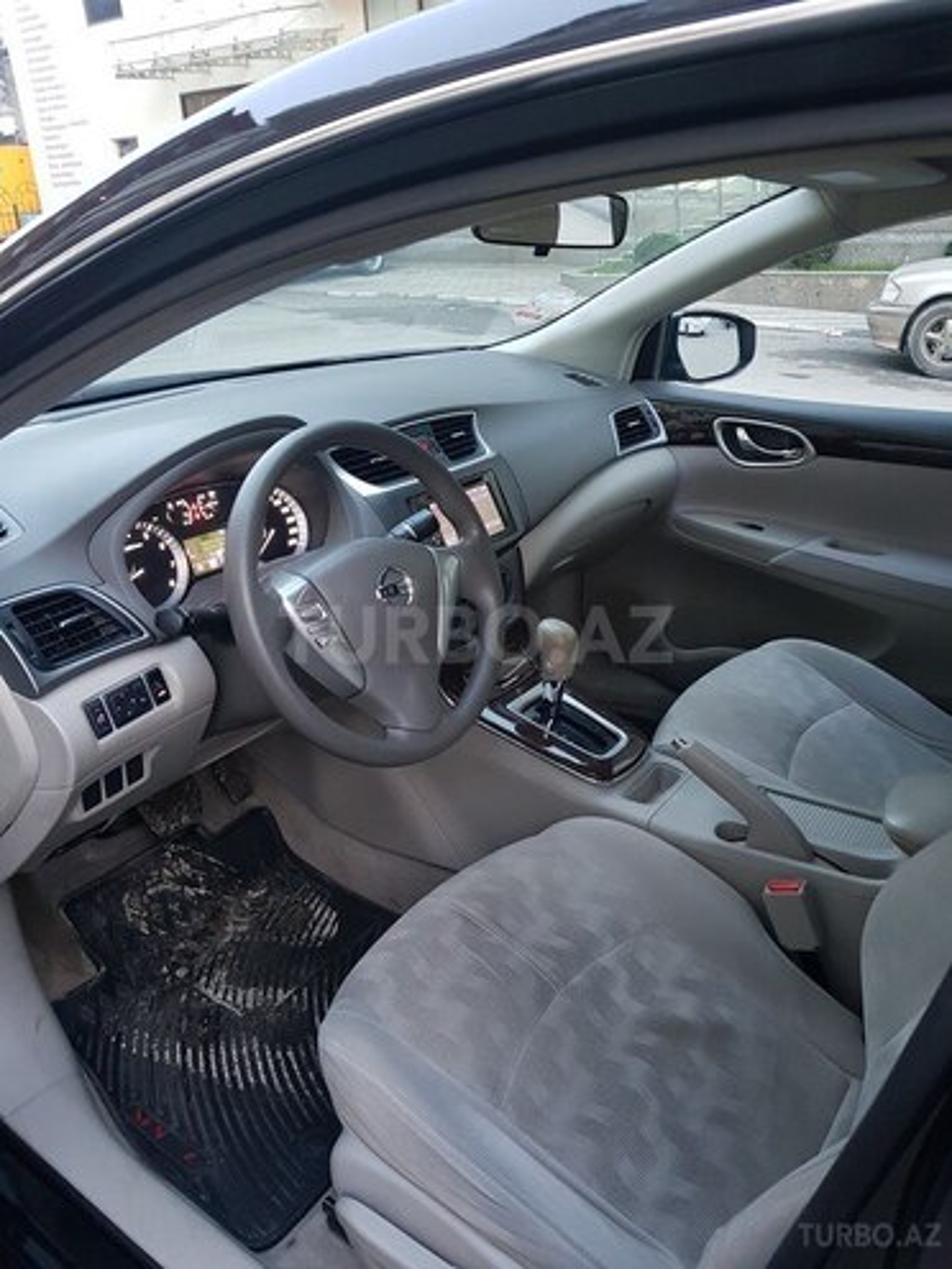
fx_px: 953
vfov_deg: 67.3
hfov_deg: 53.1
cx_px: 476
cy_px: 634
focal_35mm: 26
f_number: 1.7
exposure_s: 1/10
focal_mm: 4.2
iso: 200
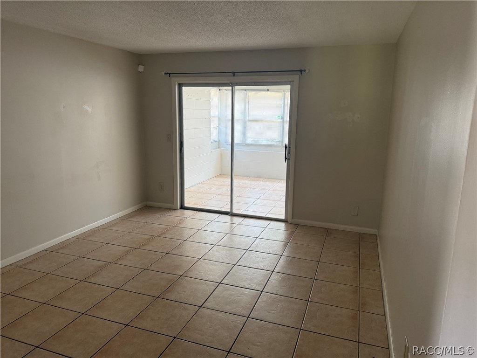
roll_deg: -1.5
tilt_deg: -10.2
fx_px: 331
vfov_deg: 56.8
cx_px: 238
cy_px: 179
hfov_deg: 71.6
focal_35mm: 24
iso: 200
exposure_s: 1/110
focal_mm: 6.76
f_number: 1.78
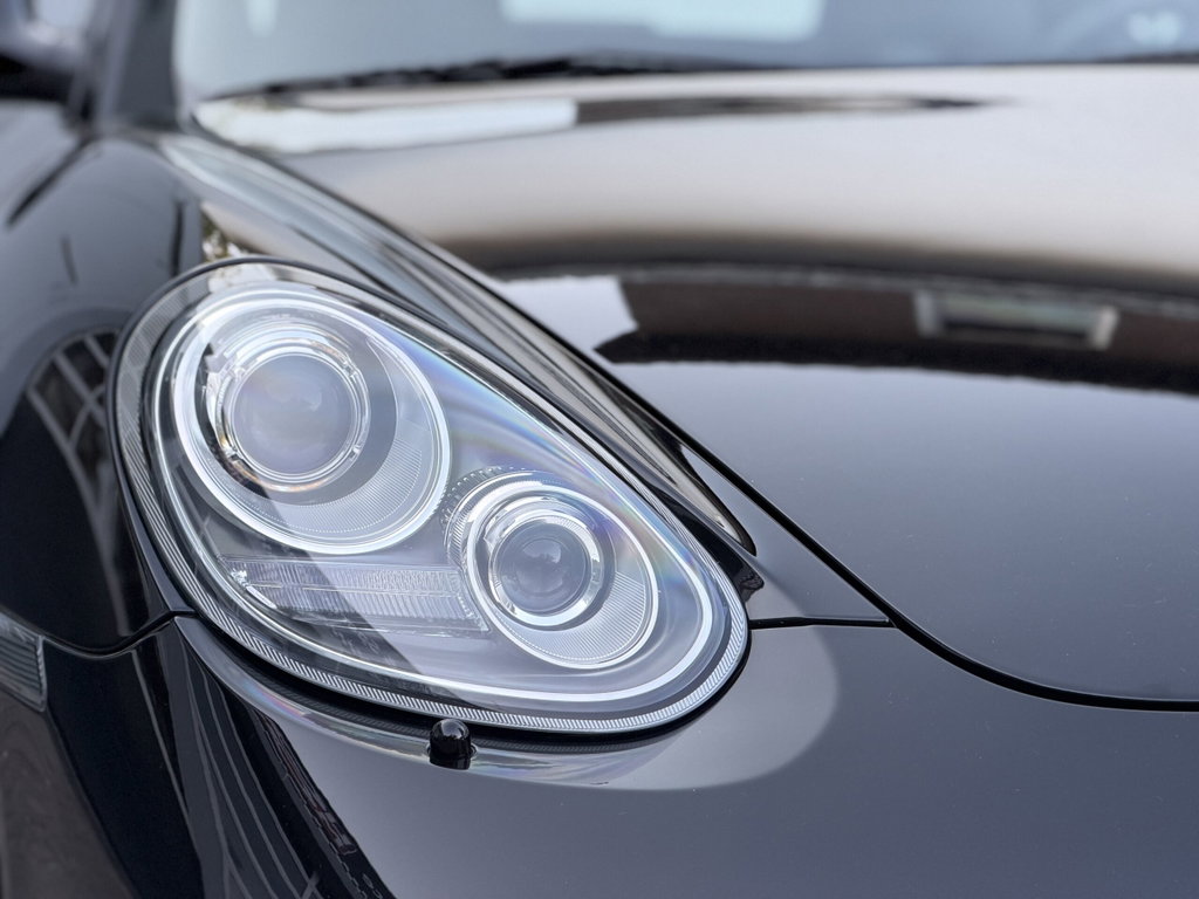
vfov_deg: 14.8
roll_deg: +2.2
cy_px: 450
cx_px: 600
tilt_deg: -5.3
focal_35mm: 100
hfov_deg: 19.6
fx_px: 3464
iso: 160
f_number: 2.8
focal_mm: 16.89
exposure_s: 1/121
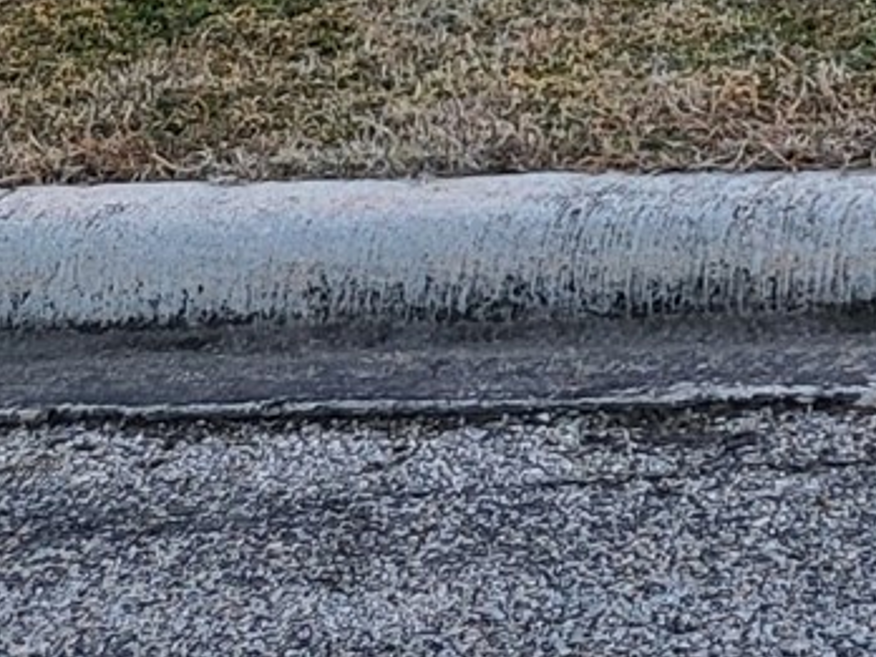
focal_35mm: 153
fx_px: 3872
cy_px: -989
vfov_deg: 8.7
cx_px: 2240
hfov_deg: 10.6
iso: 50
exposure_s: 1/150
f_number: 1.8
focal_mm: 4.25
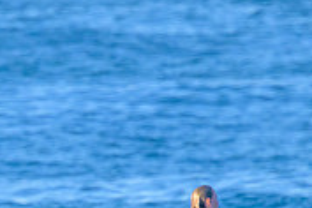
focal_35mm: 2625
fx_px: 22748
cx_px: -69
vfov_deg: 0.5
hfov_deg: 0.8
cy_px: 313
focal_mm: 800
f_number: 11
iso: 4000
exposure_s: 1/2000
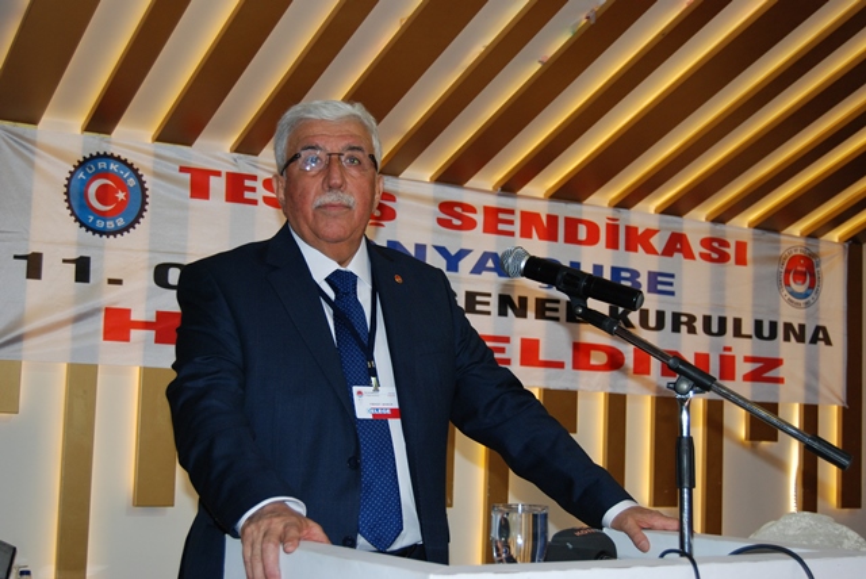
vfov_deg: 23.8
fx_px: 1372
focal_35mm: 57
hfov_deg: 35.0
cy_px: 290
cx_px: 433
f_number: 4.8
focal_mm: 38
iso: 400
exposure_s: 1/60
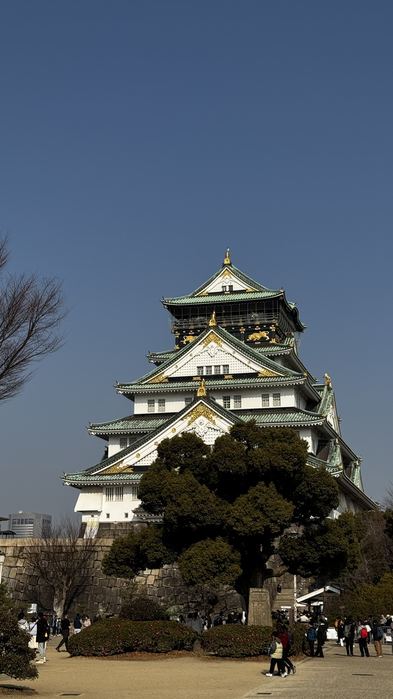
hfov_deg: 22.6
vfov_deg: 39.2
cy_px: 353
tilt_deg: +14.0
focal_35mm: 53
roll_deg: -0.9
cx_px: 210
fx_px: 982
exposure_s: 1/5848
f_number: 1.78
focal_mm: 6.76
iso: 64
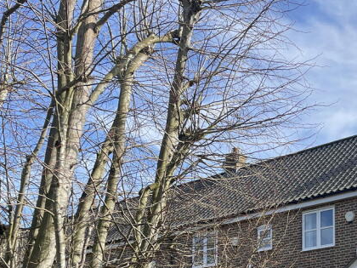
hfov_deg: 30.6
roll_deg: +0.2
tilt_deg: +7.3
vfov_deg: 22.7
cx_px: 303
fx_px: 629
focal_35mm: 61
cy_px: 292
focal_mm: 5.1
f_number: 1.6
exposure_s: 1/2247
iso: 32
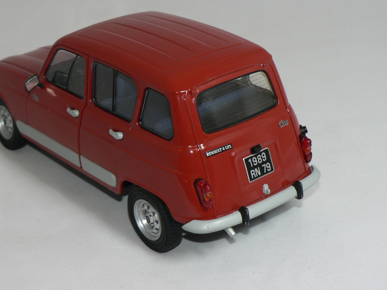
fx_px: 861
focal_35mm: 77
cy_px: 105
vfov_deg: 19.1
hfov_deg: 25.3
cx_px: 168
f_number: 2.8
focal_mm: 8.7
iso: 80
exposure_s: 1/60
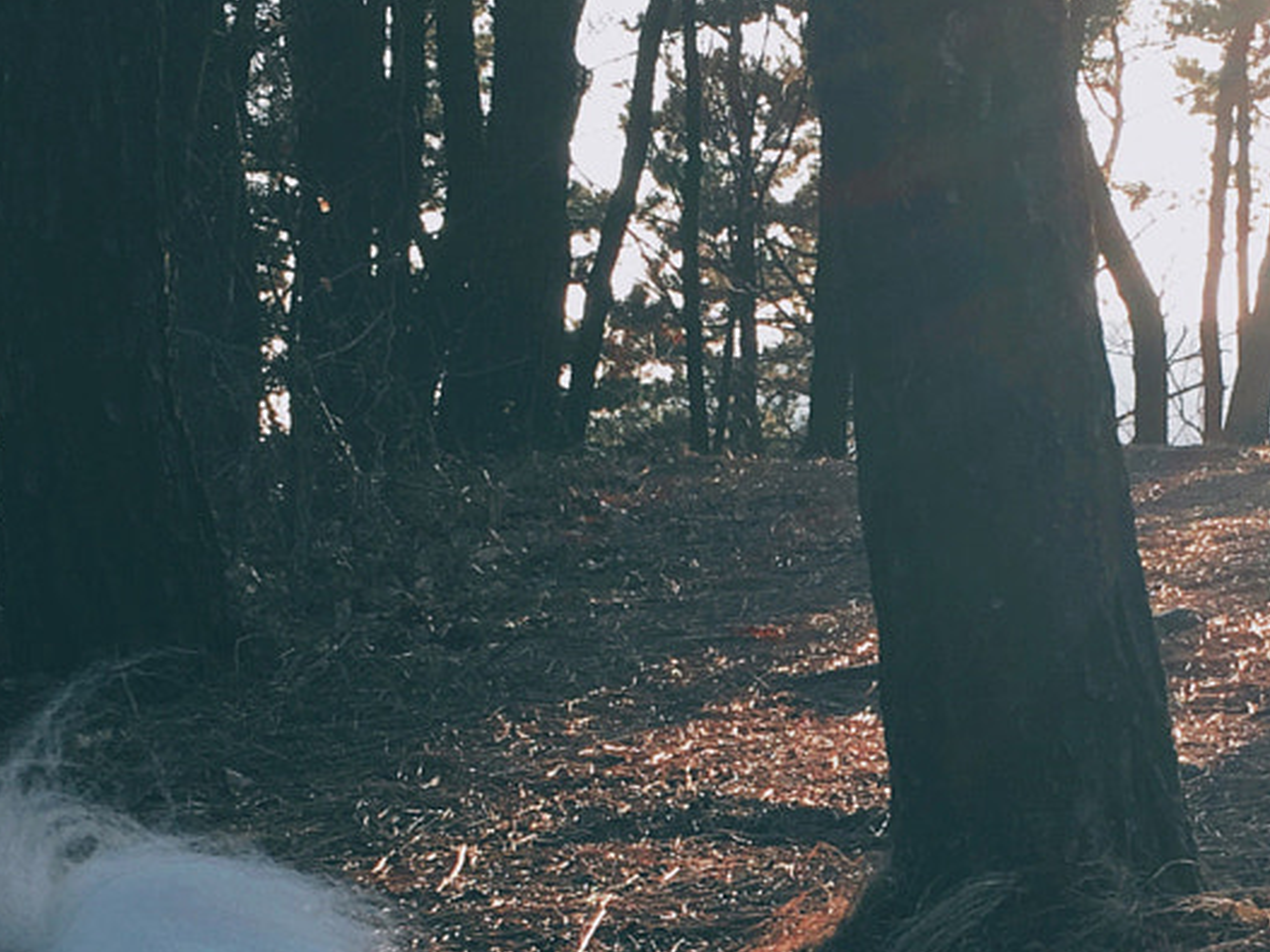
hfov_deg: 22.0
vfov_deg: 16.7
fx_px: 3228
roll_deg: +2.3
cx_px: 988
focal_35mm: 88
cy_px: 759
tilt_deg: -8.0
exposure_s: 1/234
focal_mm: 4.15
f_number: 2.2
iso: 25
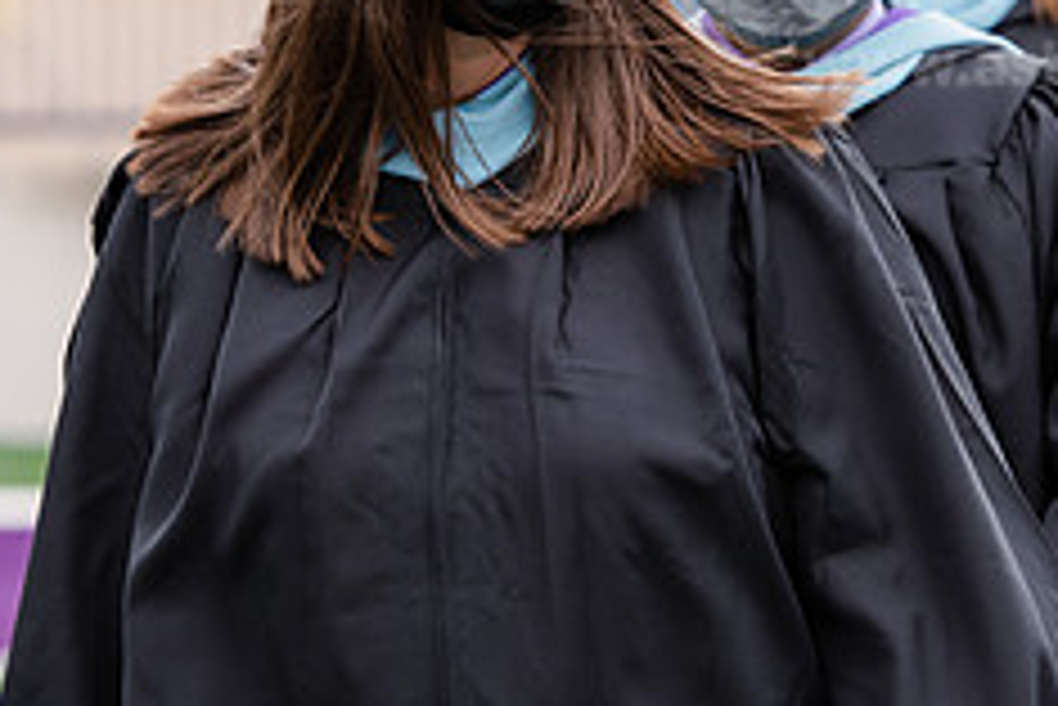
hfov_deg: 5.4
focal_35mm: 382
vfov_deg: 3.6
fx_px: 11233
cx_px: 599
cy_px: 160
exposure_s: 1/640
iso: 500
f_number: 5
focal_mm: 155
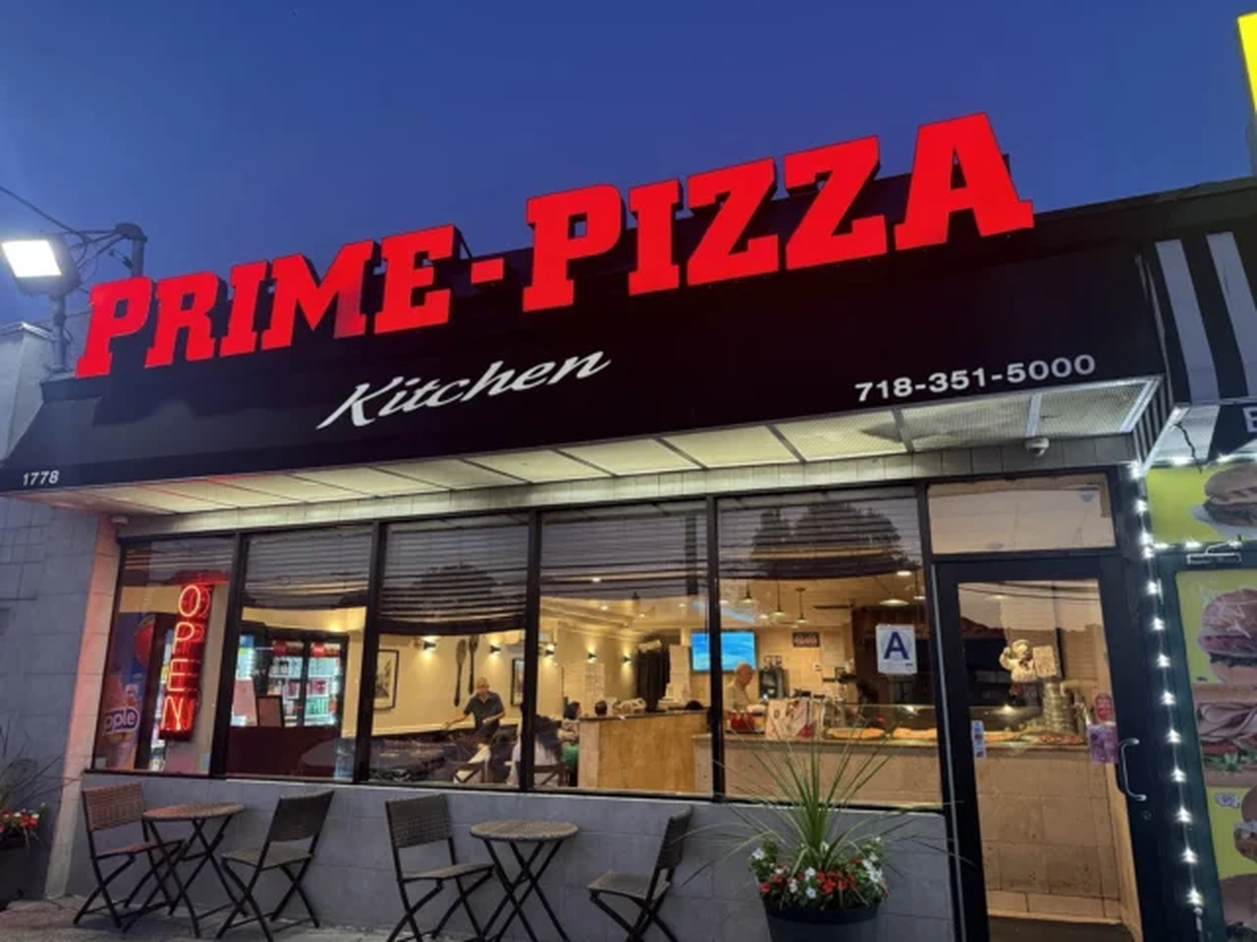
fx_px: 872
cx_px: 628
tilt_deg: +14.7
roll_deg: +0.3
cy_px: 471
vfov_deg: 56.8
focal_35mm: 24
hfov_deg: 71.6
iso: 250
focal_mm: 6.76
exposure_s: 1/60
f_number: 1.78
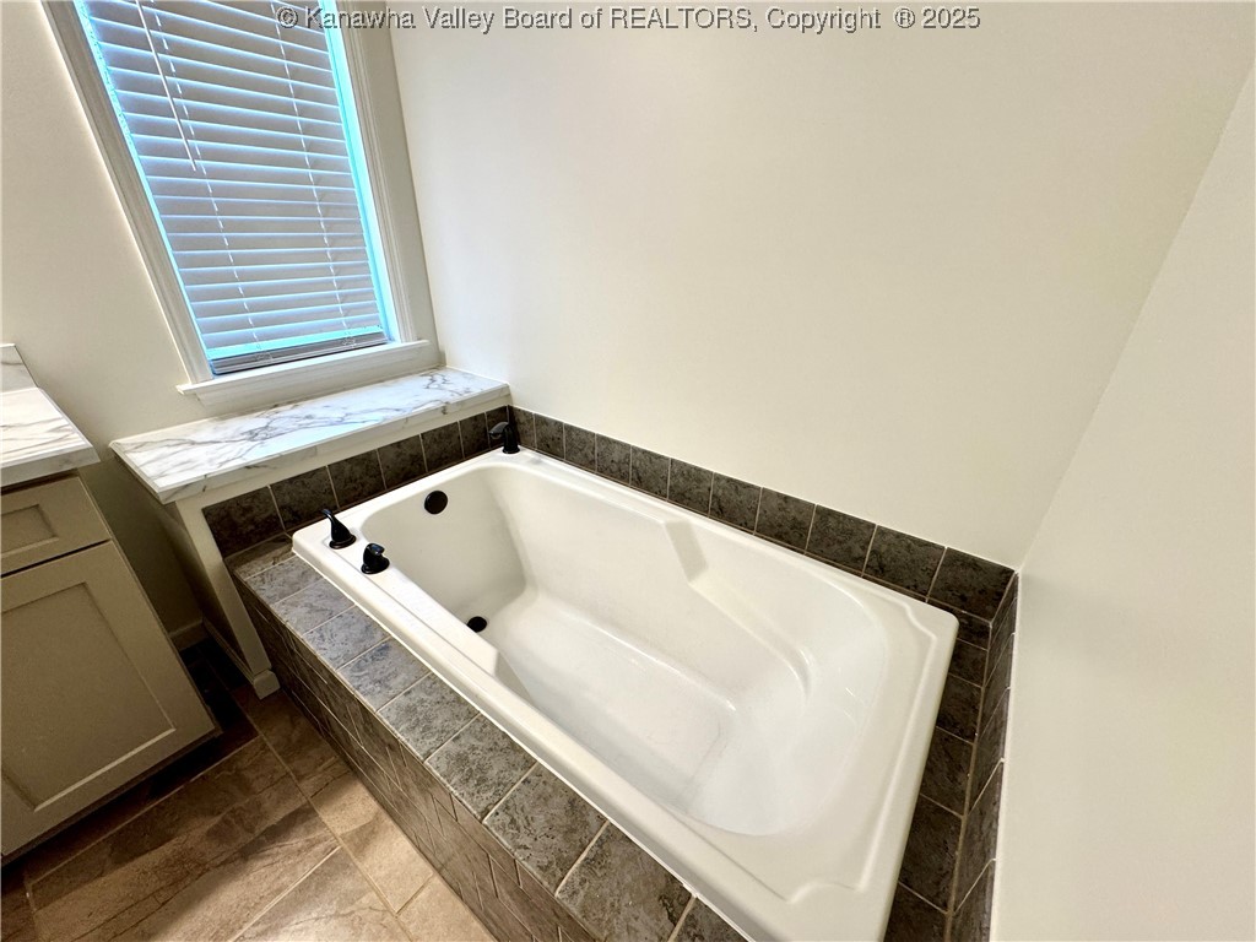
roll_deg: -1.1
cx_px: 628
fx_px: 508
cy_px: 471
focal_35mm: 14
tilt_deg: -27.4
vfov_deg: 85.7
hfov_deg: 102.1
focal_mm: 2.22
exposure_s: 1/120
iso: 200
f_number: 2.2
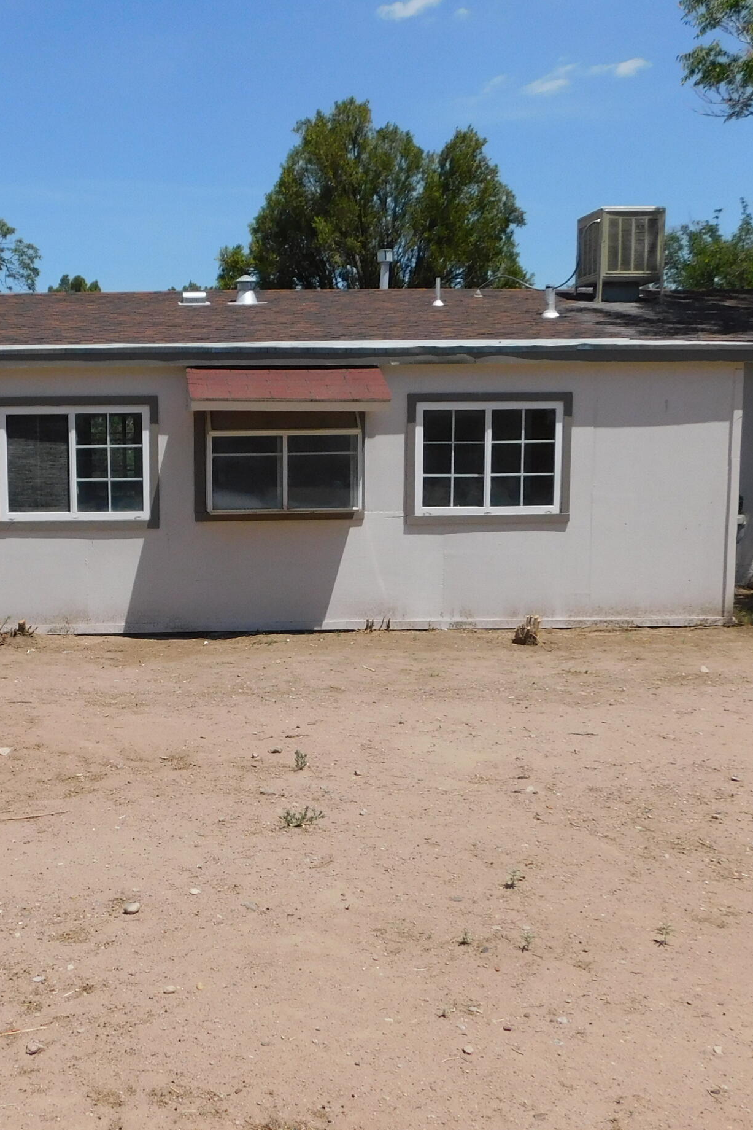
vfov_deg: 49.4
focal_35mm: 39
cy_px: 636
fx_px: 1223
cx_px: 150
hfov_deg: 33.2
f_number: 6
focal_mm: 4
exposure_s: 1/800
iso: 125
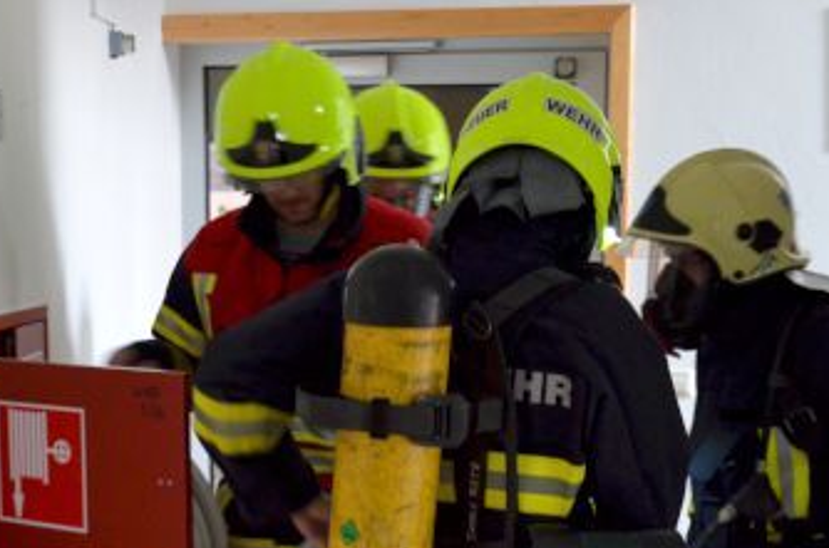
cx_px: 372
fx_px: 1676
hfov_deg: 27.8
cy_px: 486
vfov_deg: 18.3
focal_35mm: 73
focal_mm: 25
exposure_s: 1/25
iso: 3200
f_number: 4
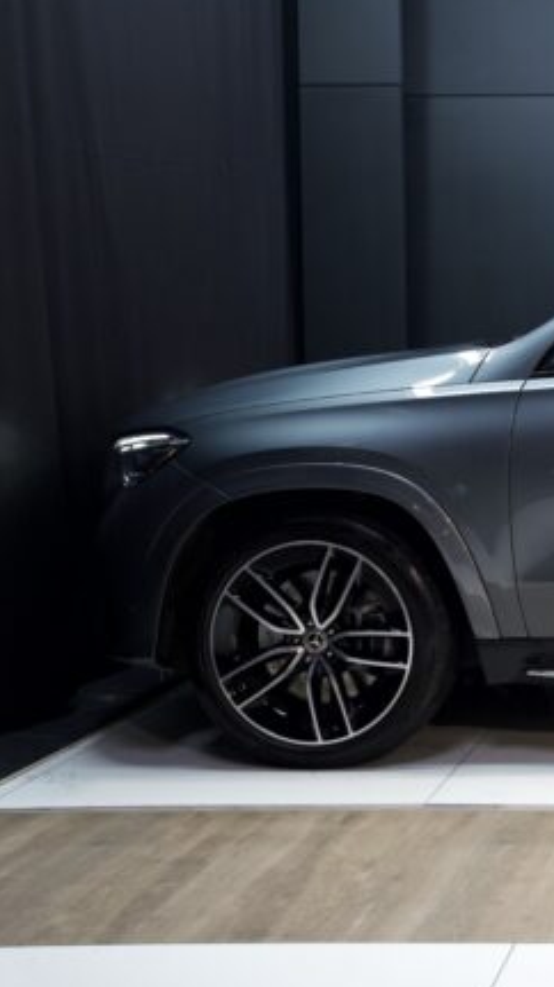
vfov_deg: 36.6
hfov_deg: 18.6
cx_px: 838
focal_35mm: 57
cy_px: 414
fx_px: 1489
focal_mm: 30.5
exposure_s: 1/80
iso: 1250
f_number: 2.8
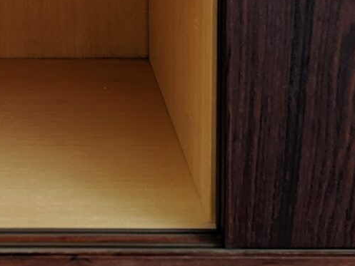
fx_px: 1426
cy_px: -78
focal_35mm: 139
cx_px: 16
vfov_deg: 10.4
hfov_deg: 14.0
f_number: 1.8
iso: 100
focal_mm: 4.44
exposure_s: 1/24
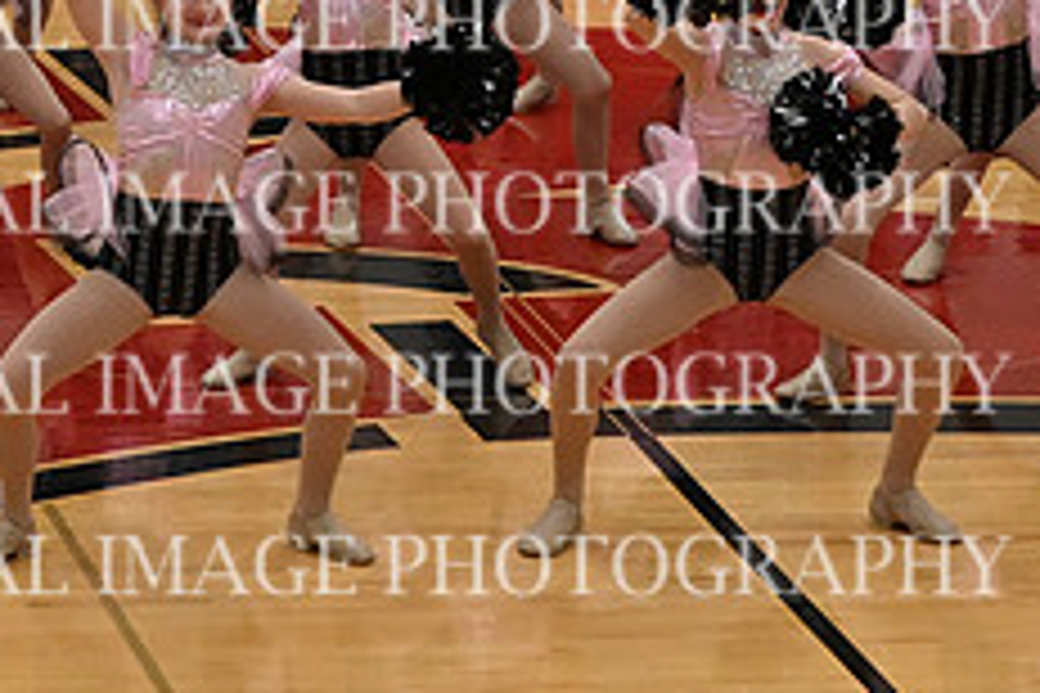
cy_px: -70
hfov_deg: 7.8
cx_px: 360
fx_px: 7626
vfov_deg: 5.2
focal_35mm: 264
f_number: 4
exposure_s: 1/400
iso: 5000
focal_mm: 70
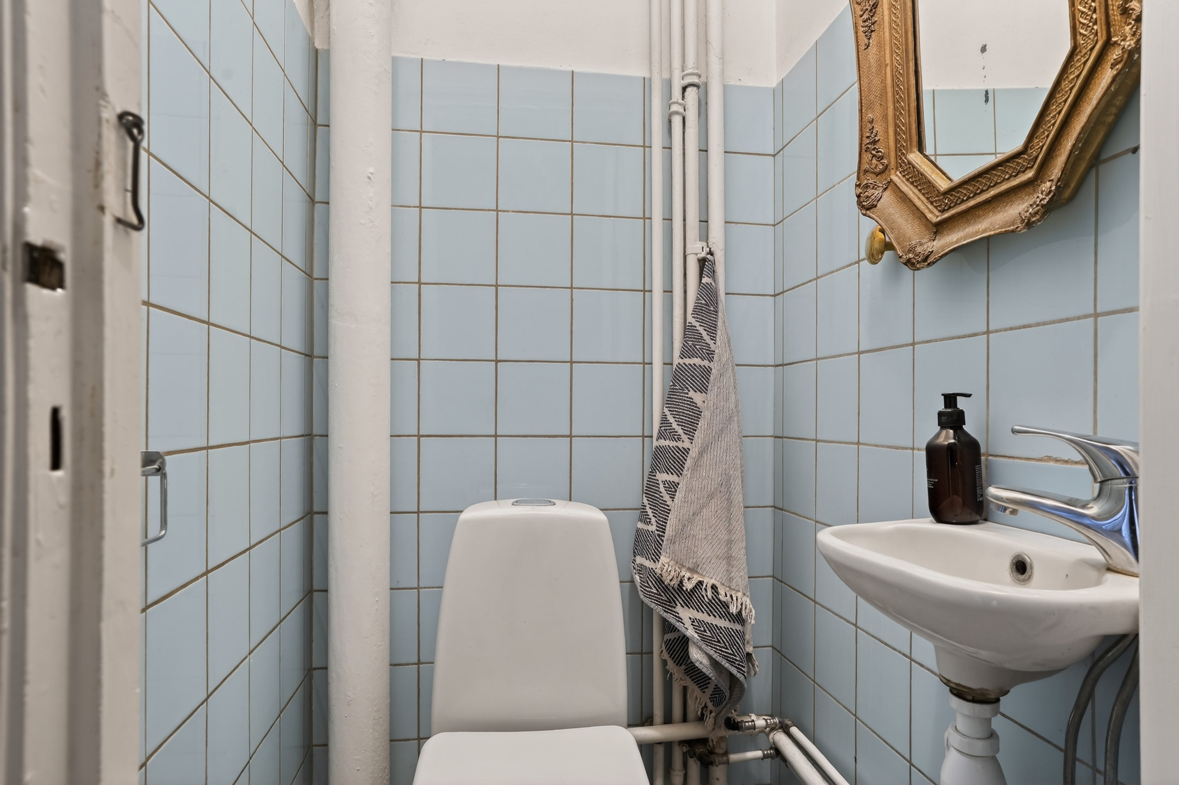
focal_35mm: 21
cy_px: 392
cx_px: 590
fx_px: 688
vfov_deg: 59.5
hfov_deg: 81.2
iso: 400
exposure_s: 1/2
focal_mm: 21
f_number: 8
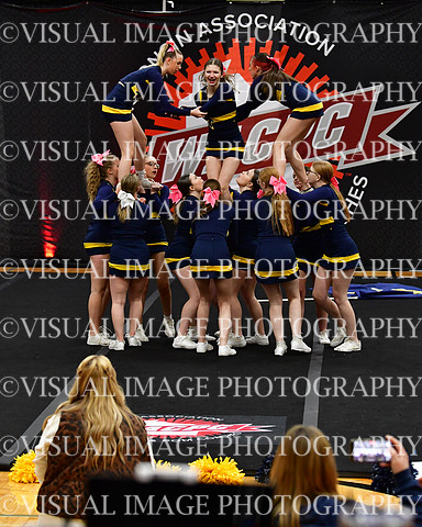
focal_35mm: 127
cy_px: 239
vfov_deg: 15.2
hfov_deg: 12.1
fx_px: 1983
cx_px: 210
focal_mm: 75
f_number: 4
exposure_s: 1/500
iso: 4000
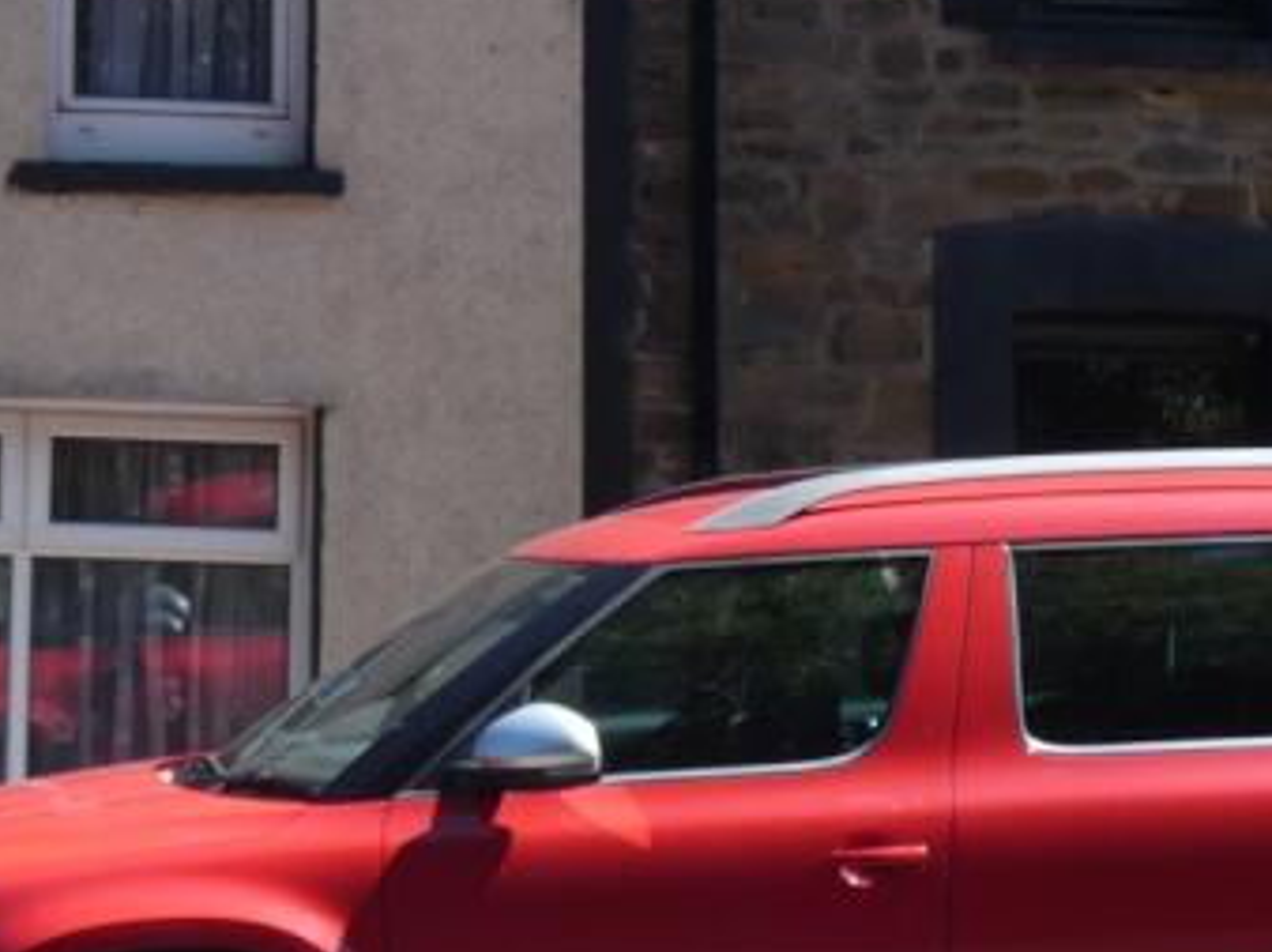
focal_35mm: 91
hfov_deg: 20.5
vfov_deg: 16.1
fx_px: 3342
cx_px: -162
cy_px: 154
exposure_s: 1/400
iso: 80
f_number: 3.3
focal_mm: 5.3
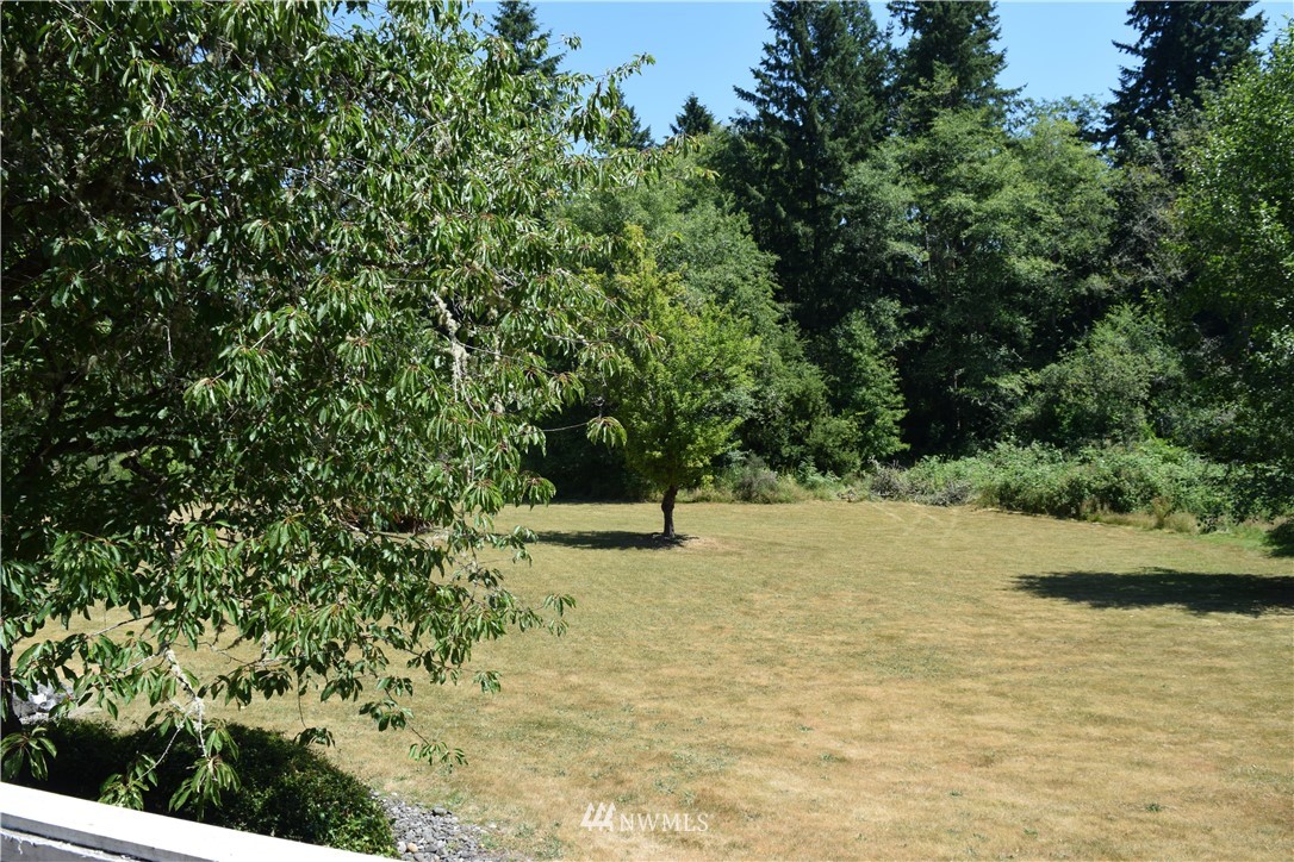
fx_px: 970
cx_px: 647
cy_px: 431
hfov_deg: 67.4
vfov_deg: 47.9
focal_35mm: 27
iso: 200
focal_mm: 18
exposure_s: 1/320
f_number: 8
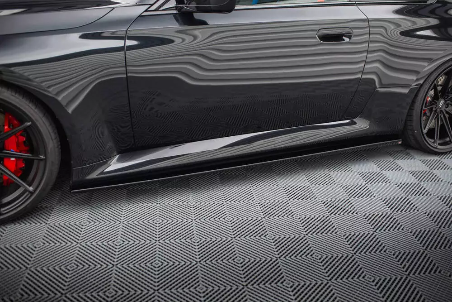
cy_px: 160
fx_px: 465
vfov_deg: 35.9
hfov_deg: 51.8
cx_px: 235
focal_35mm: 37
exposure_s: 1/125
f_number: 2.5
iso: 500
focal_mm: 35
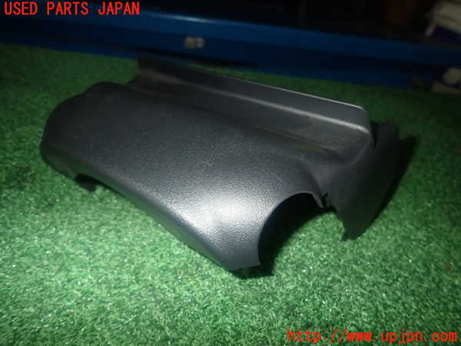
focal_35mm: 25
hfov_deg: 69.4
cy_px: 173
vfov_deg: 54.9
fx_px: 333
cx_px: 230
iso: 320
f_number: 5.6
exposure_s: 1/30
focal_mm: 4.5
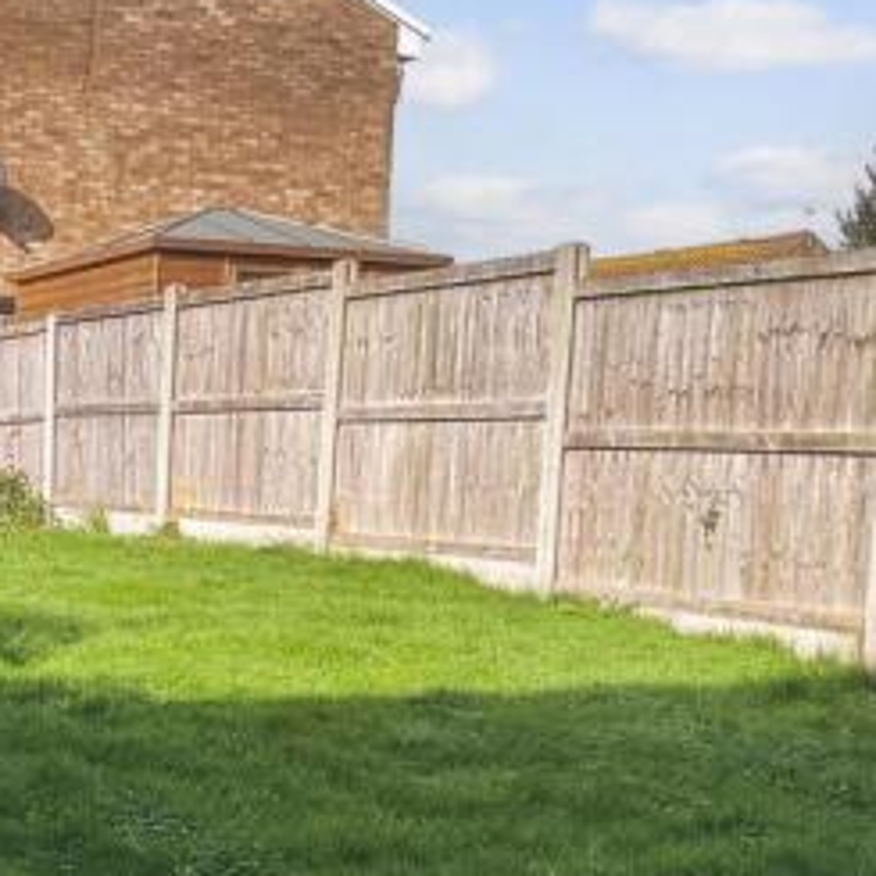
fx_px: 1746
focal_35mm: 61
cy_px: 685
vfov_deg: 27.7
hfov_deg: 26.1
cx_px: -77
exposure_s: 1/900
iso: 16
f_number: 1.8
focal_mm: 3
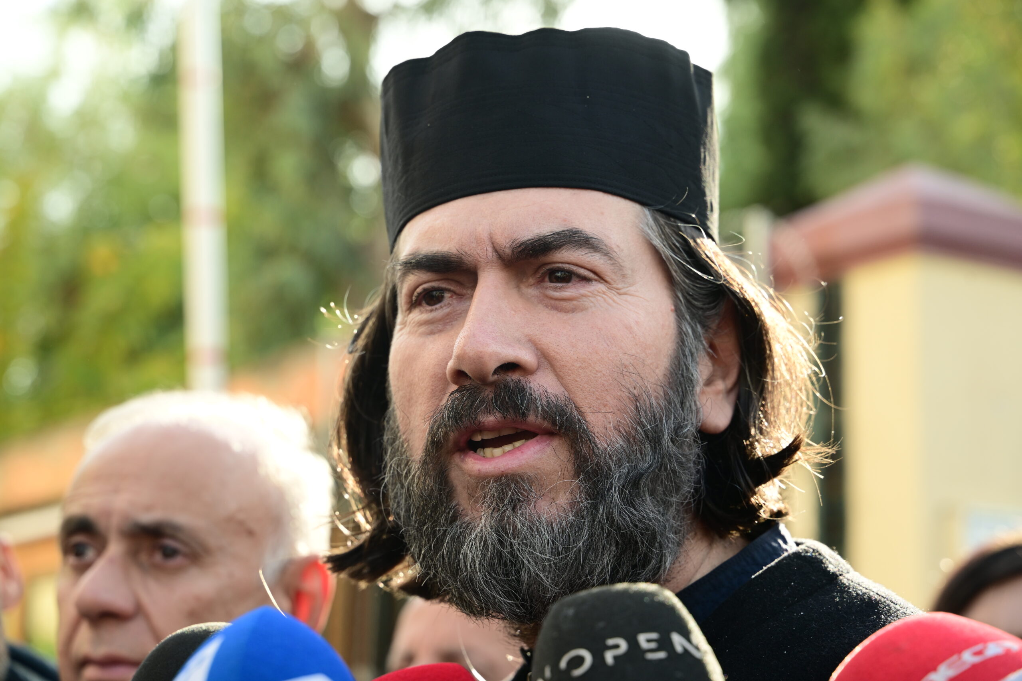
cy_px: 340
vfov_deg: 18.2
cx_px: 511
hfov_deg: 27.0
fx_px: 2129
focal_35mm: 75
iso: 400
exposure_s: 1/400
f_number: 5
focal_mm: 75
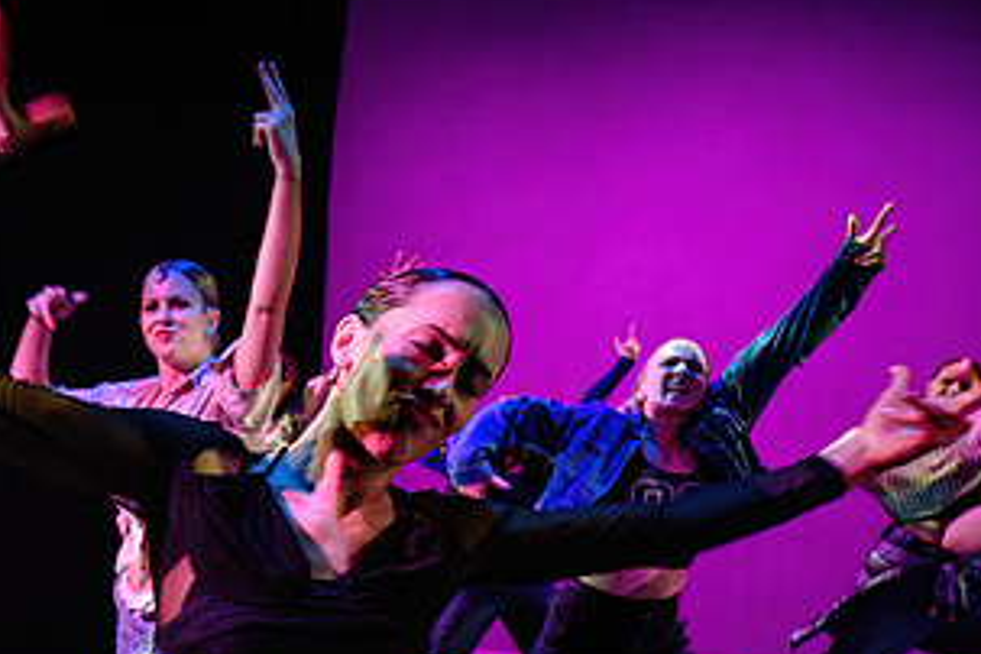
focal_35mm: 46
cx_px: 188
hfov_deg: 40.8
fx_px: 1253
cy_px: 601
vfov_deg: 28.0
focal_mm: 24
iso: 2000
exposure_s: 1/300
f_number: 2.8
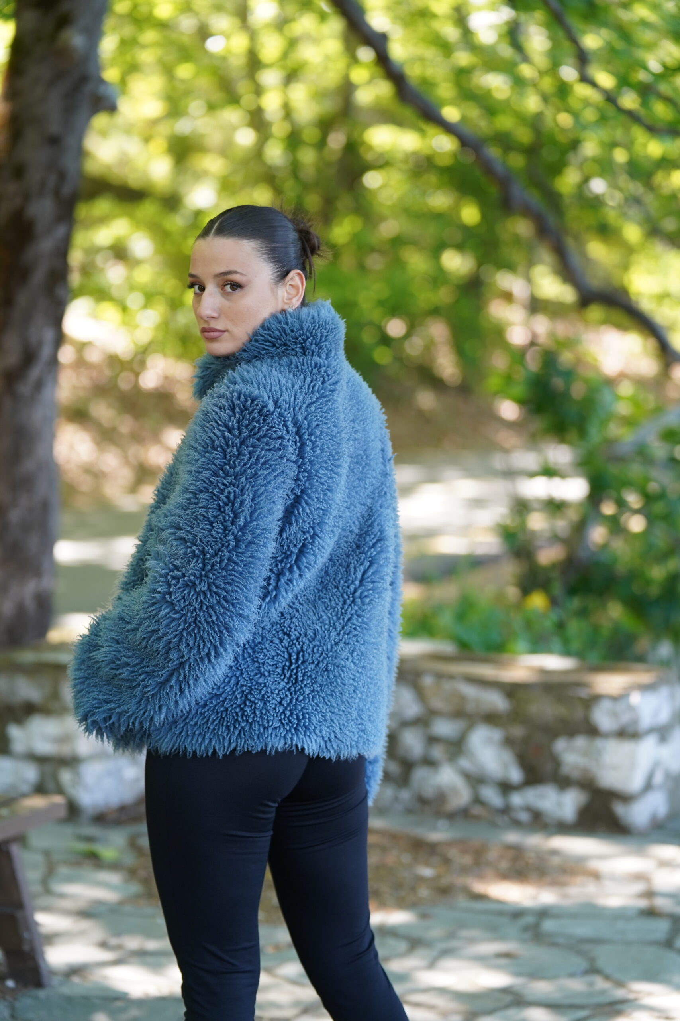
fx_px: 2436
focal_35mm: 86
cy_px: 510
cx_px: 340
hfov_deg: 15.9
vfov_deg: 23.6
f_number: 2.8
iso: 500
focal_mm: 86
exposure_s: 1/320
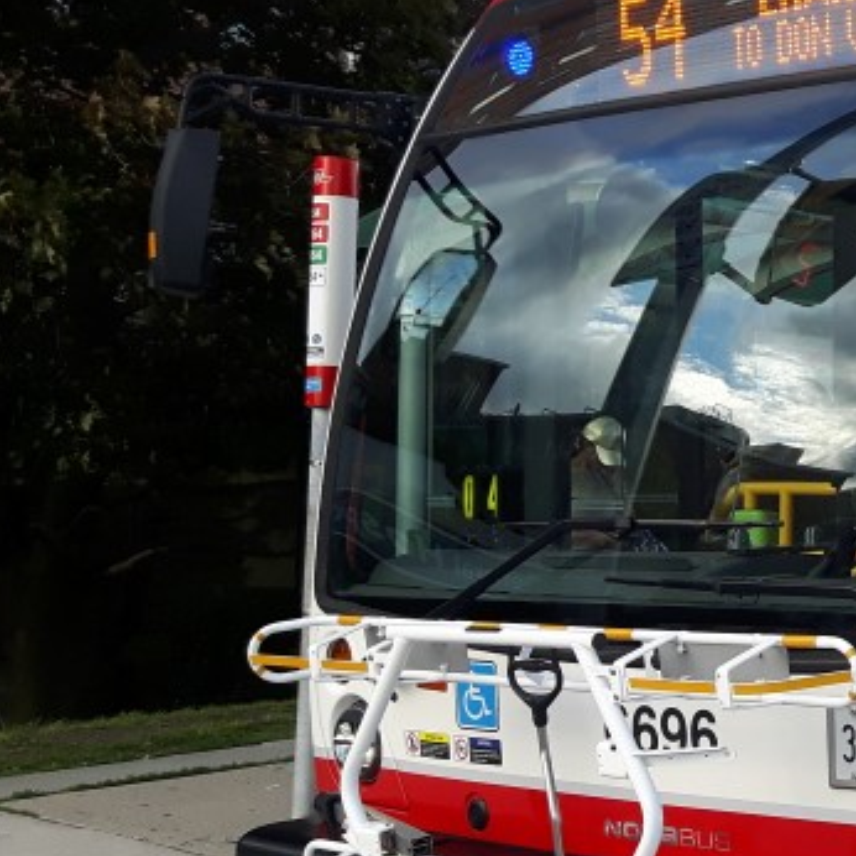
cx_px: 1118
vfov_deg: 21.4
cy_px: 465
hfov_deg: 19.7
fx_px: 2266
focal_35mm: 81
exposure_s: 1/278
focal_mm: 3.7
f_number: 1.9
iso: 40
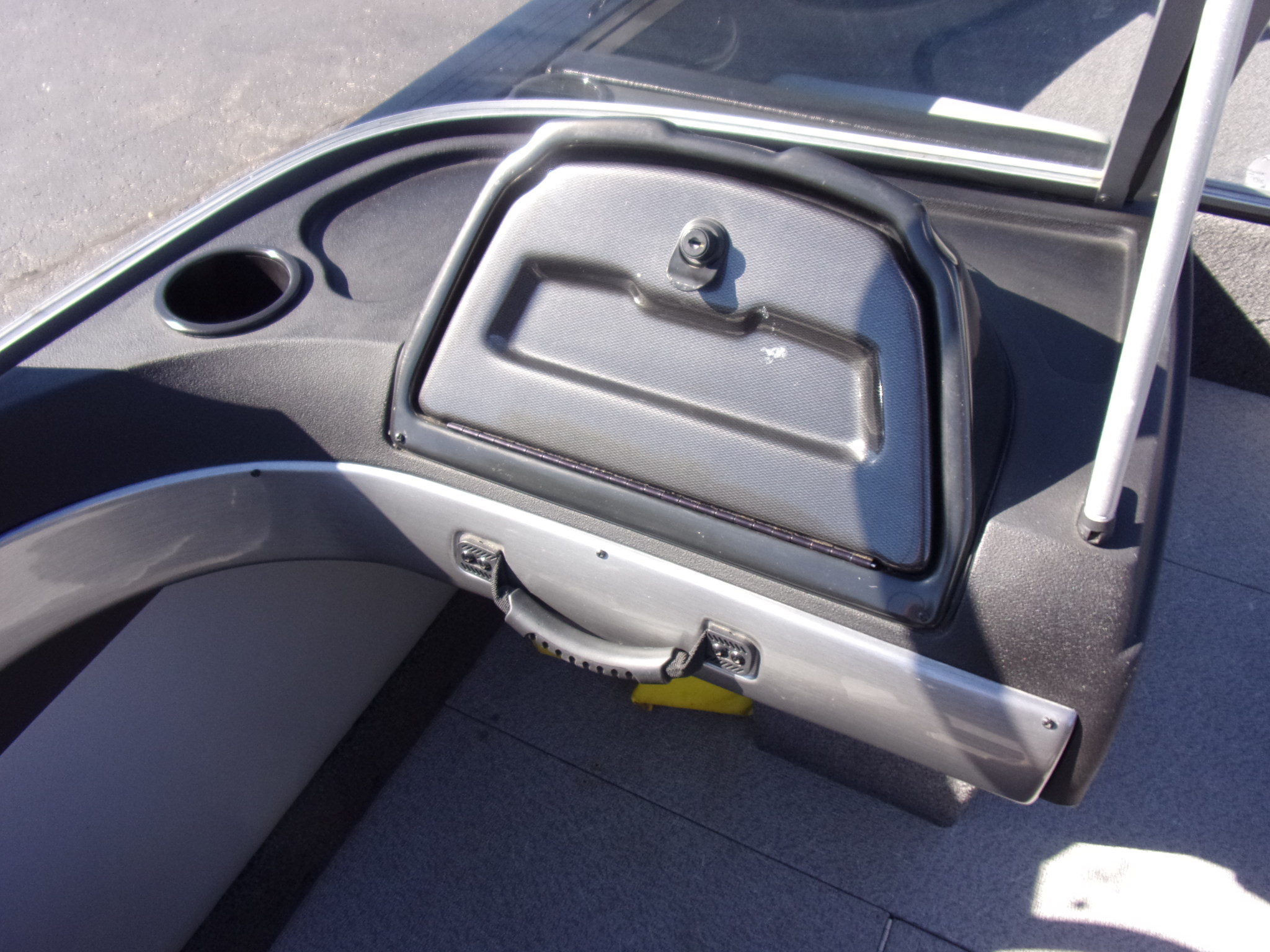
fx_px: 881
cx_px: 635
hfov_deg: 71.6
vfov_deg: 56.8
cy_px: 476
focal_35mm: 24
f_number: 3.3
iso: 80
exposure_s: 1/210
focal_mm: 4.3
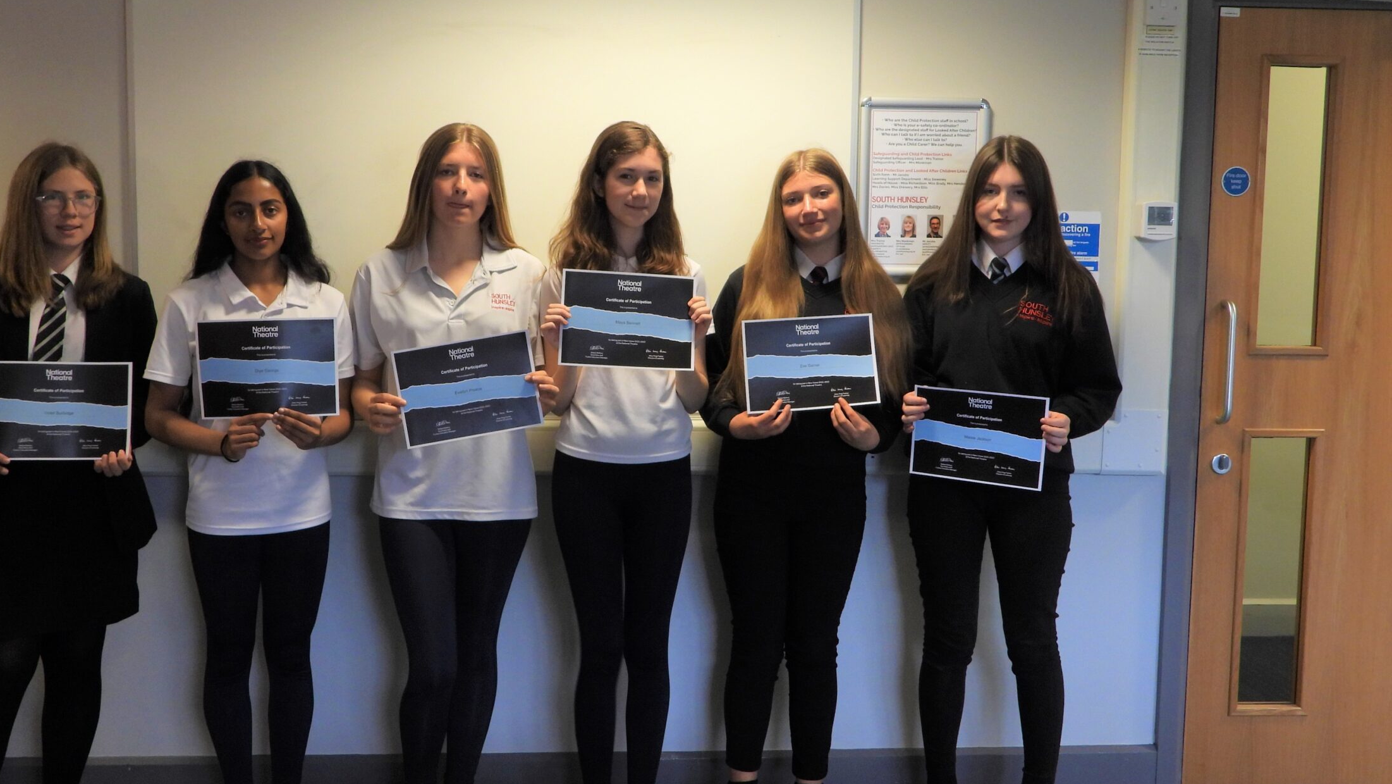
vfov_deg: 31.2
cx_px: 623
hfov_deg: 52.7
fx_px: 1403
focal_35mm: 38
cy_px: 378
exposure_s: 1/30
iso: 180
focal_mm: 5.4
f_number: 3.2
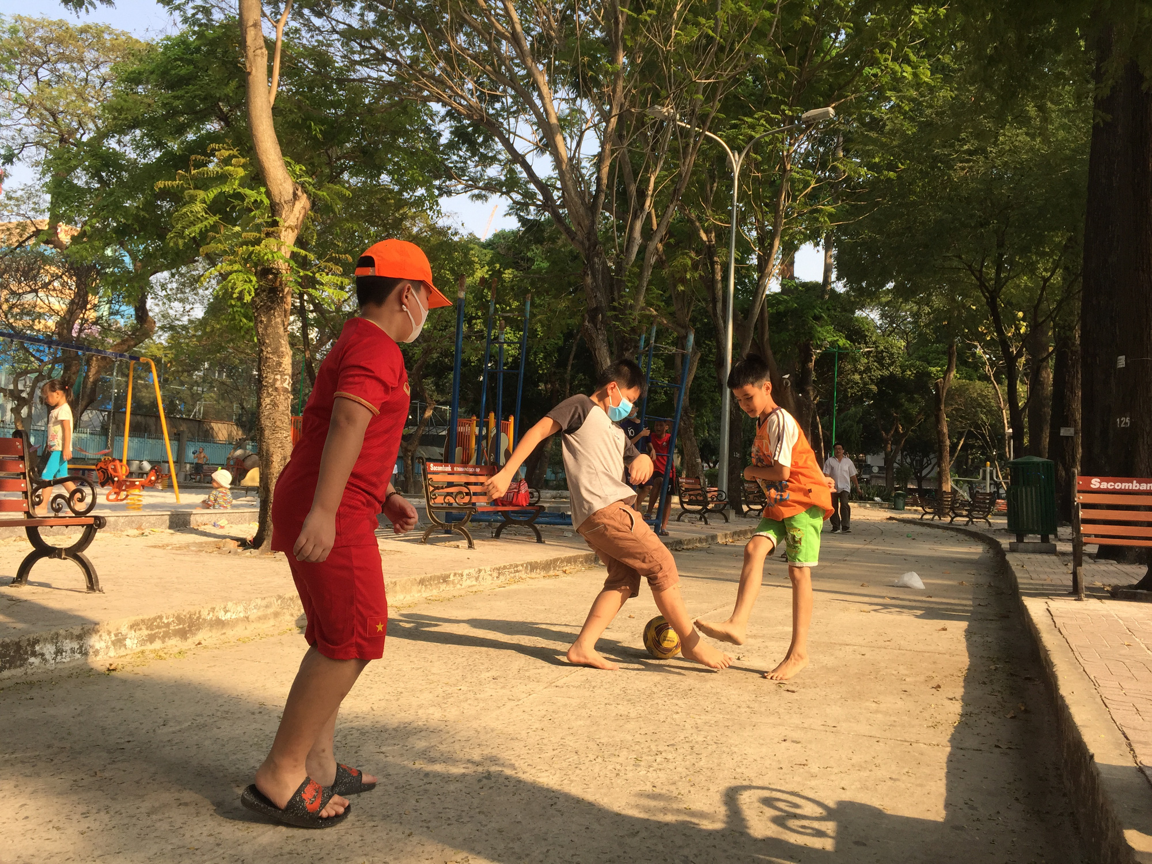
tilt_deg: +5.3
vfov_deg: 48.2
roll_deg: -4.5
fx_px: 965
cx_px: 576
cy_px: 432
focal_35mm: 29
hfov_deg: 61.7
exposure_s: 1/719
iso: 32
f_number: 2.2
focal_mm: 4.15
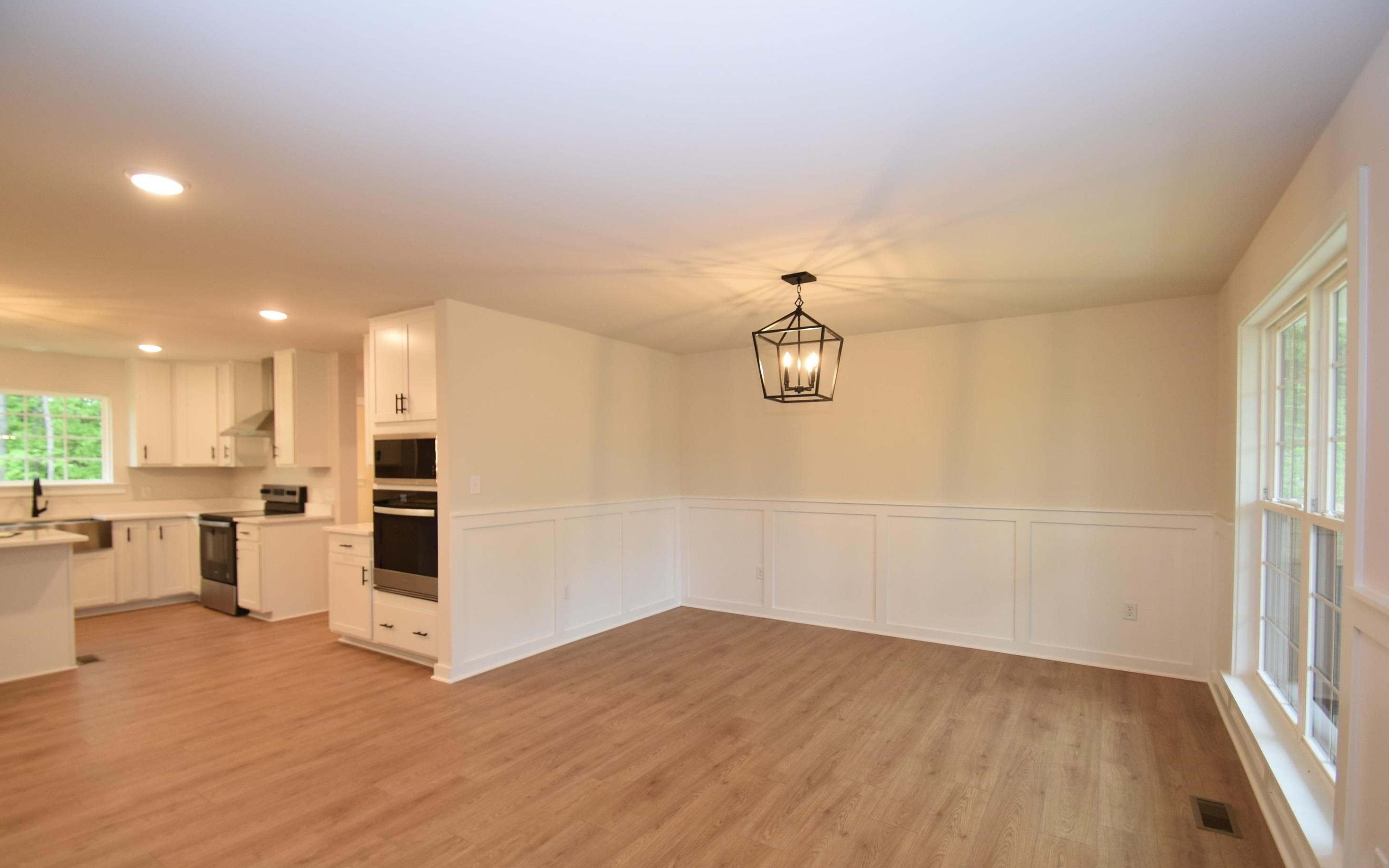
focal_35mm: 16
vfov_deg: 71.2
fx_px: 606
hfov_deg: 97.8
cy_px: 455
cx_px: 709
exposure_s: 1/60
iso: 500
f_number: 4
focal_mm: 10
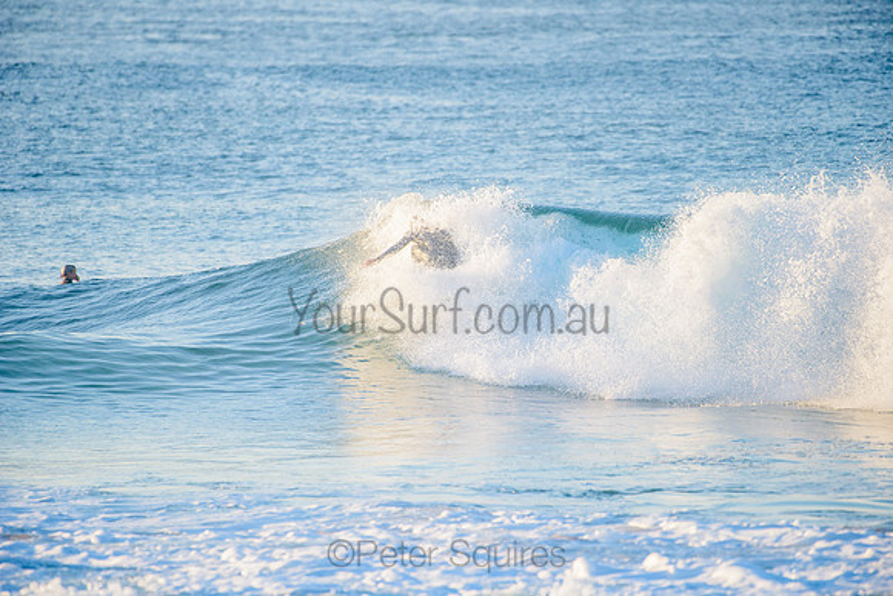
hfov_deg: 4.1
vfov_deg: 2.8
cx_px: 446
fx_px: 12405
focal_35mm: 500
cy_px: 298
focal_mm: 500
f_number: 5.6
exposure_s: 1/1250
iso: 500
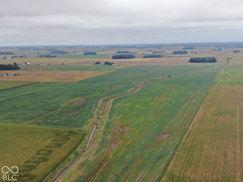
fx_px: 337
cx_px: 122
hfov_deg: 39.7
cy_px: 91
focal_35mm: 48
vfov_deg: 30.3
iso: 100
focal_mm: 8.6
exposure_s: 1/320
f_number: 3.8
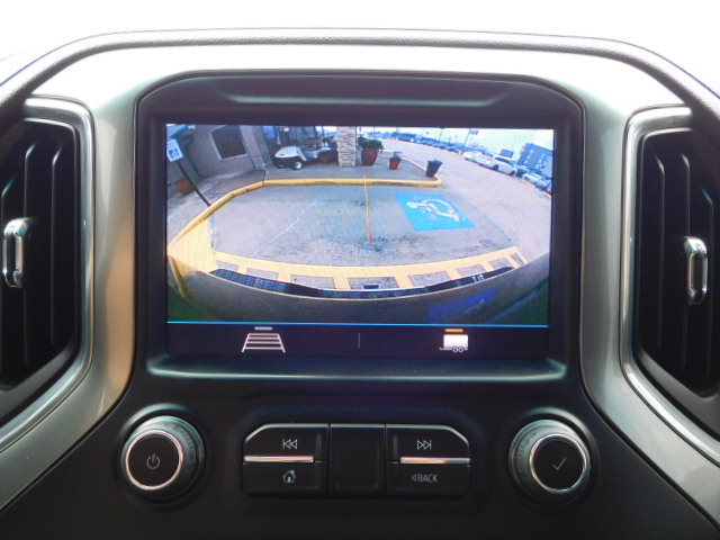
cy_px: 270
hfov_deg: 60.0
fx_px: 624
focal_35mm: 30
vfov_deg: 46.8
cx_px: 360
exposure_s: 1/50
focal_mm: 5.3
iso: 125
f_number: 3.2
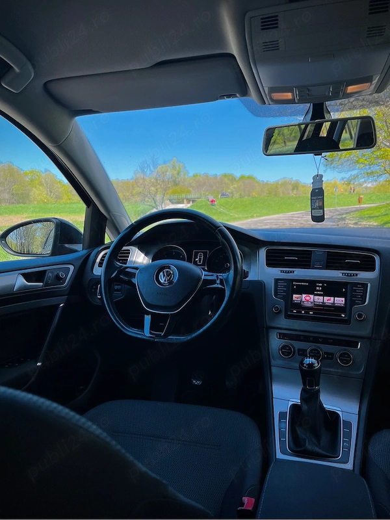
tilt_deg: -6.5
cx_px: 195
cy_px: 260
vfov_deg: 67.3
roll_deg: +1.3
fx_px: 391
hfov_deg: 53.1
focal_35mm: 26
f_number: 1.5
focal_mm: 5.7
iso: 50
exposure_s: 1/482
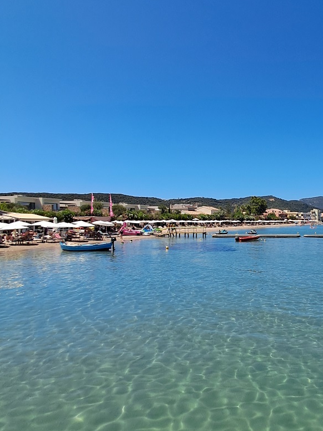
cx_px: 271
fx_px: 336
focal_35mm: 27
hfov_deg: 47.7
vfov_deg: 65.3
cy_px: 227
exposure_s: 1/1082
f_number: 2.2
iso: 40
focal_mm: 1.64
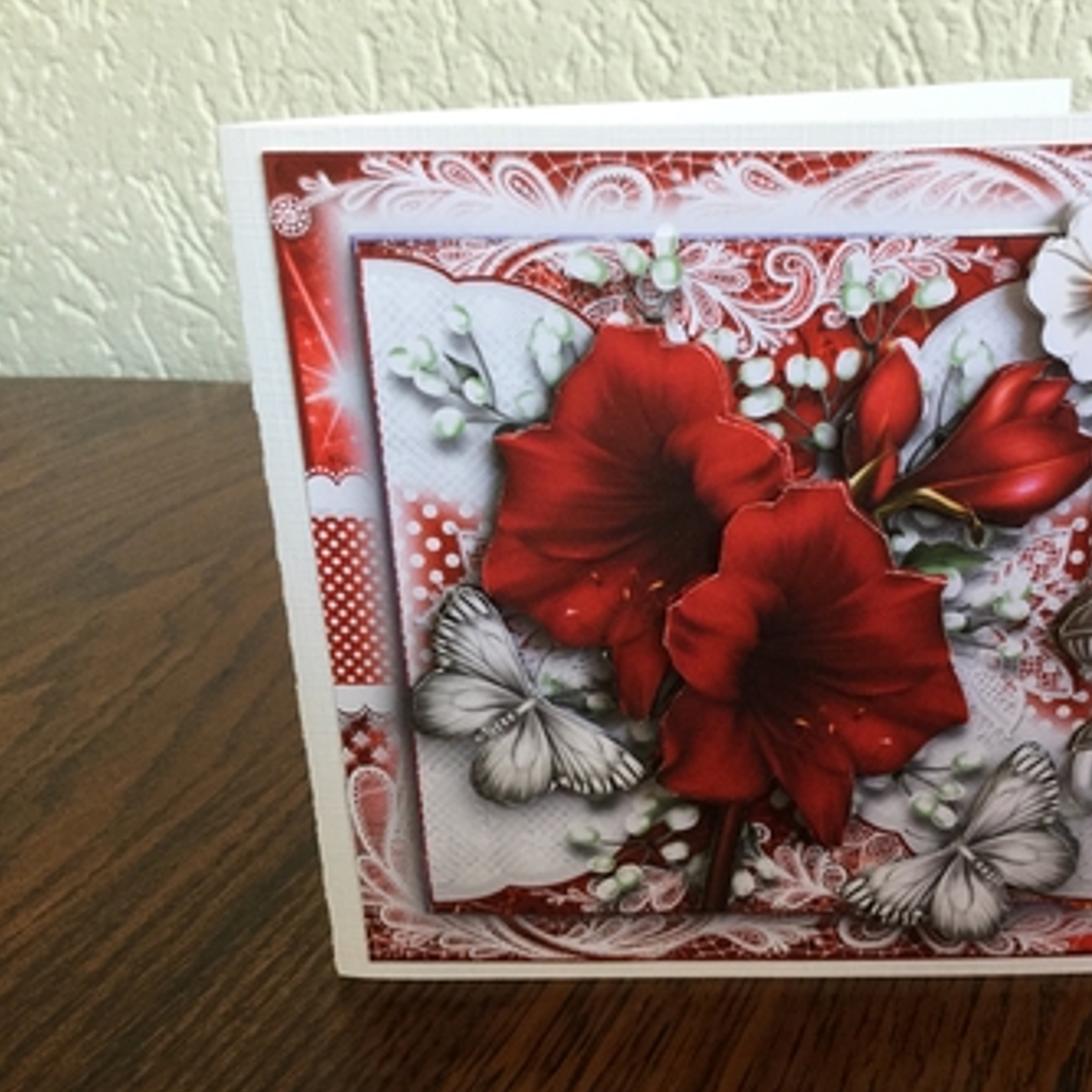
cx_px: 728
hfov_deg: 44.3
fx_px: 1321
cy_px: 543
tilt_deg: -21.6
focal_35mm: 37
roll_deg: -0.2
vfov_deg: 44.9
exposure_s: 1/33
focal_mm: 3.3
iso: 50
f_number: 2.4
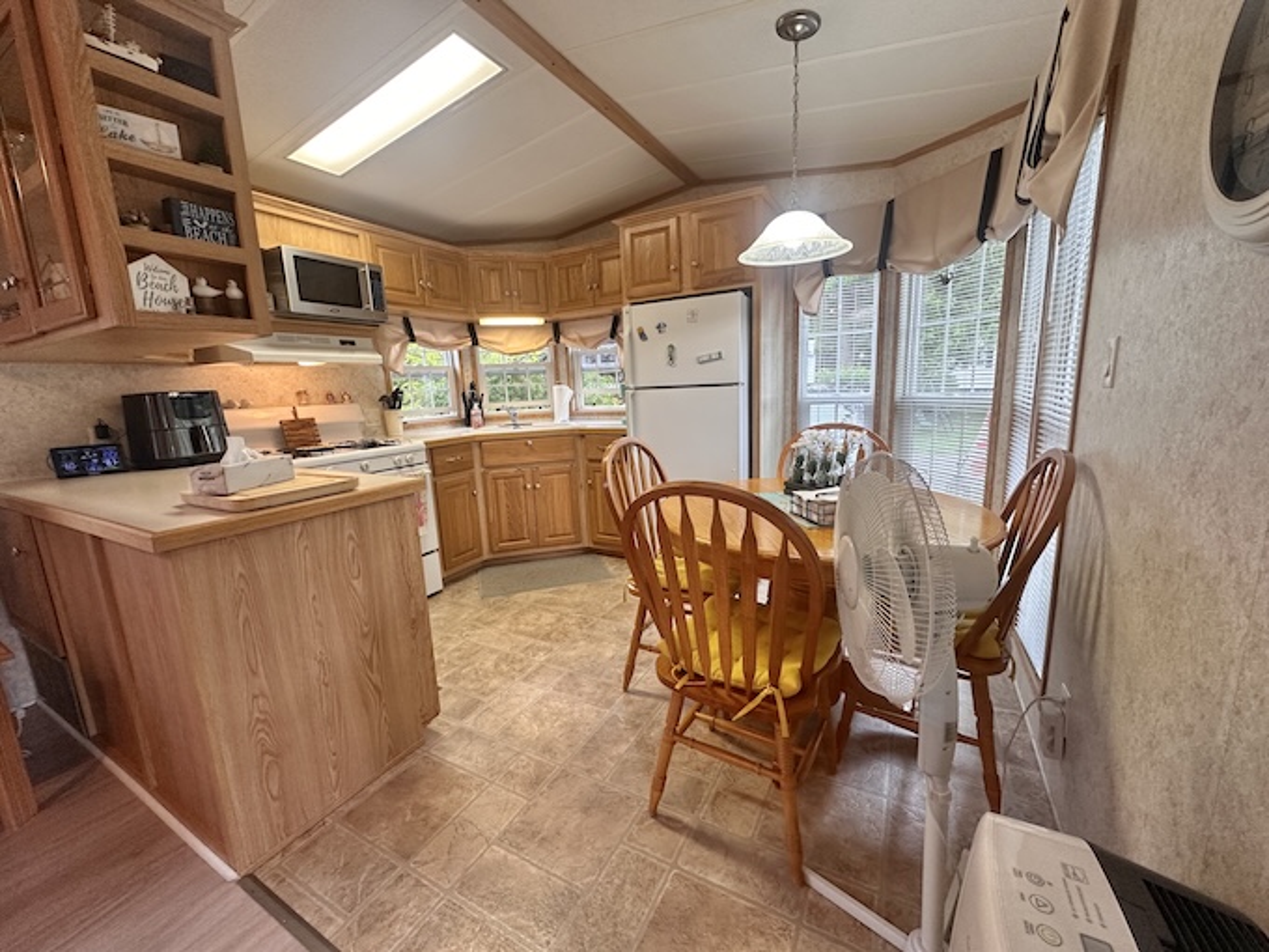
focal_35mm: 14
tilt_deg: -9.9
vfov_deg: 85.7
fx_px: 513
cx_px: 634
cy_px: 476
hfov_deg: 102.1
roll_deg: +2.4
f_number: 2.2
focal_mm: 2.22
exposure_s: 1/120
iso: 250
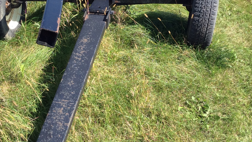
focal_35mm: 61
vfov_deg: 19.3
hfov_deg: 34.1
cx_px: 87
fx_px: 408
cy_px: 11
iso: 32
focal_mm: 3.3
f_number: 2.4
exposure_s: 1/635
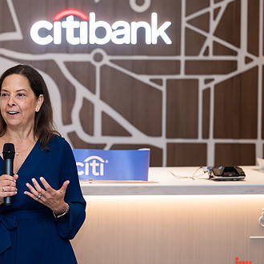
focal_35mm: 124
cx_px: 61
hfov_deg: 14.0
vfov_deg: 14.1
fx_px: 1070
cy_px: 138
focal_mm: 79
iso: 400
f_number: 3.2
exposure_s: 1/160
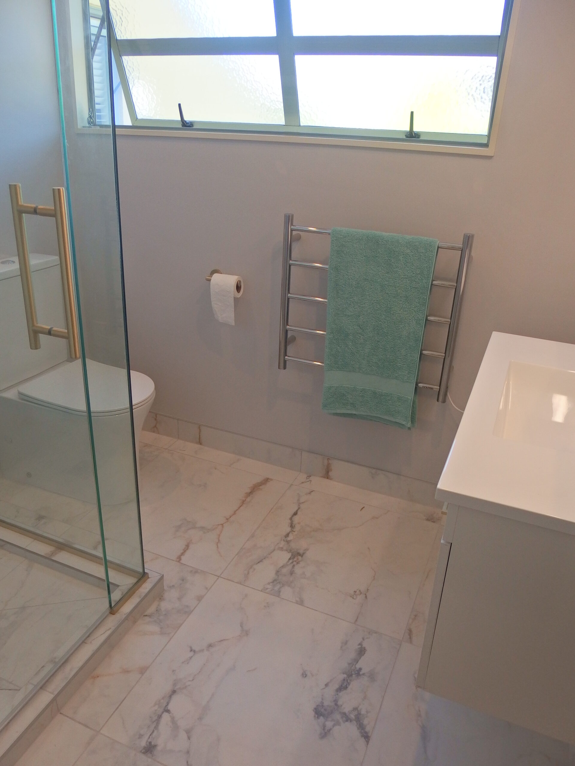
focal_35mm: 26
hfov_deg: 53.1
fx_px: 576
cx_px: 288
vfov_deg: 67.3
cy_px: 383
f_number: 2.5
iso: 100
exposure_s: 1/250
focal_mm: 4.7
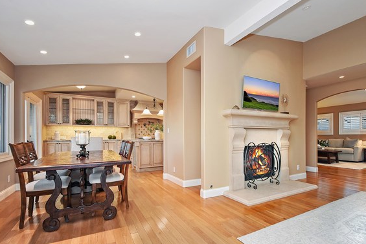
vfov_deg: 70.3
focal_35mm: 17
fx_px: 173
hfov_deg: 93.1
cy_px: 132
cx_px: 198
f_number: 7.1
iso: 1000
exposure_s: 1/20
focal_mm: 10
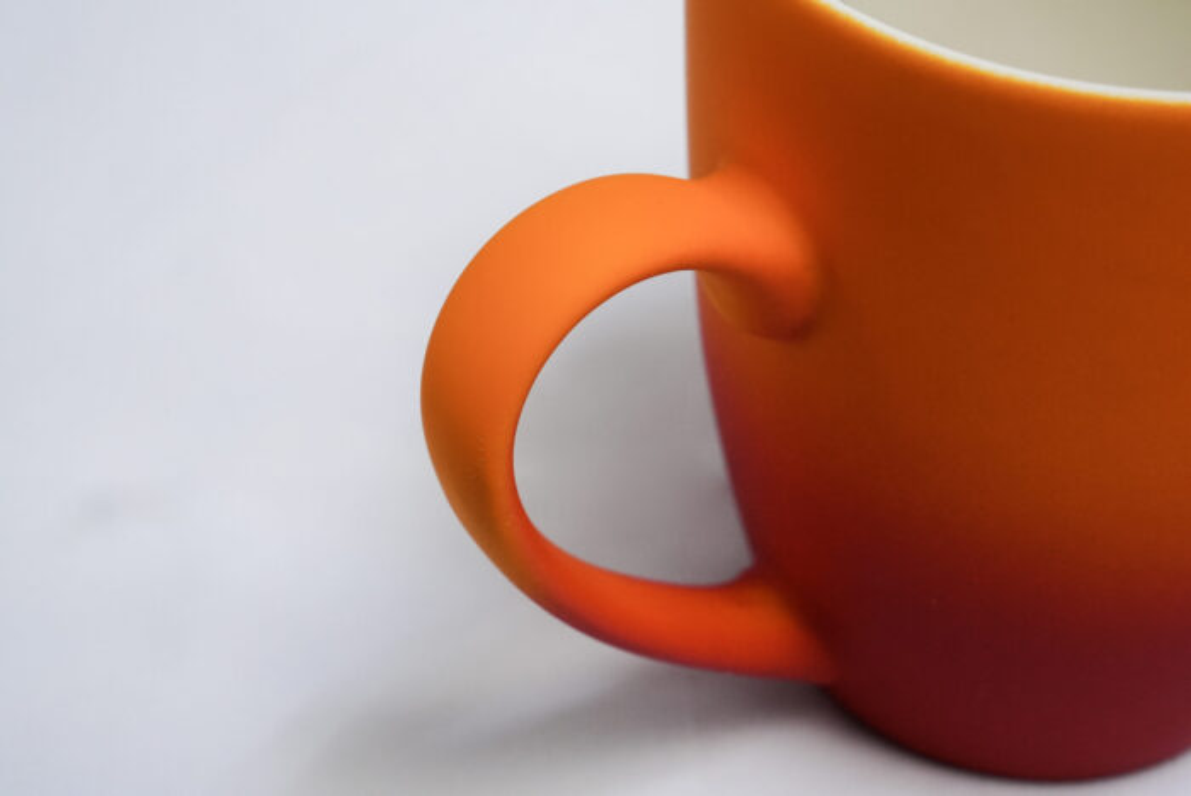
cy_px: 398
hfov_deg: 28.8
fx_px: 2318
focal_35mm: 70
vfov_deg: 19.5
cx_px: 596
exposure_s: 1/160
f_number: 16
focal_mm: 70
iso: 6400
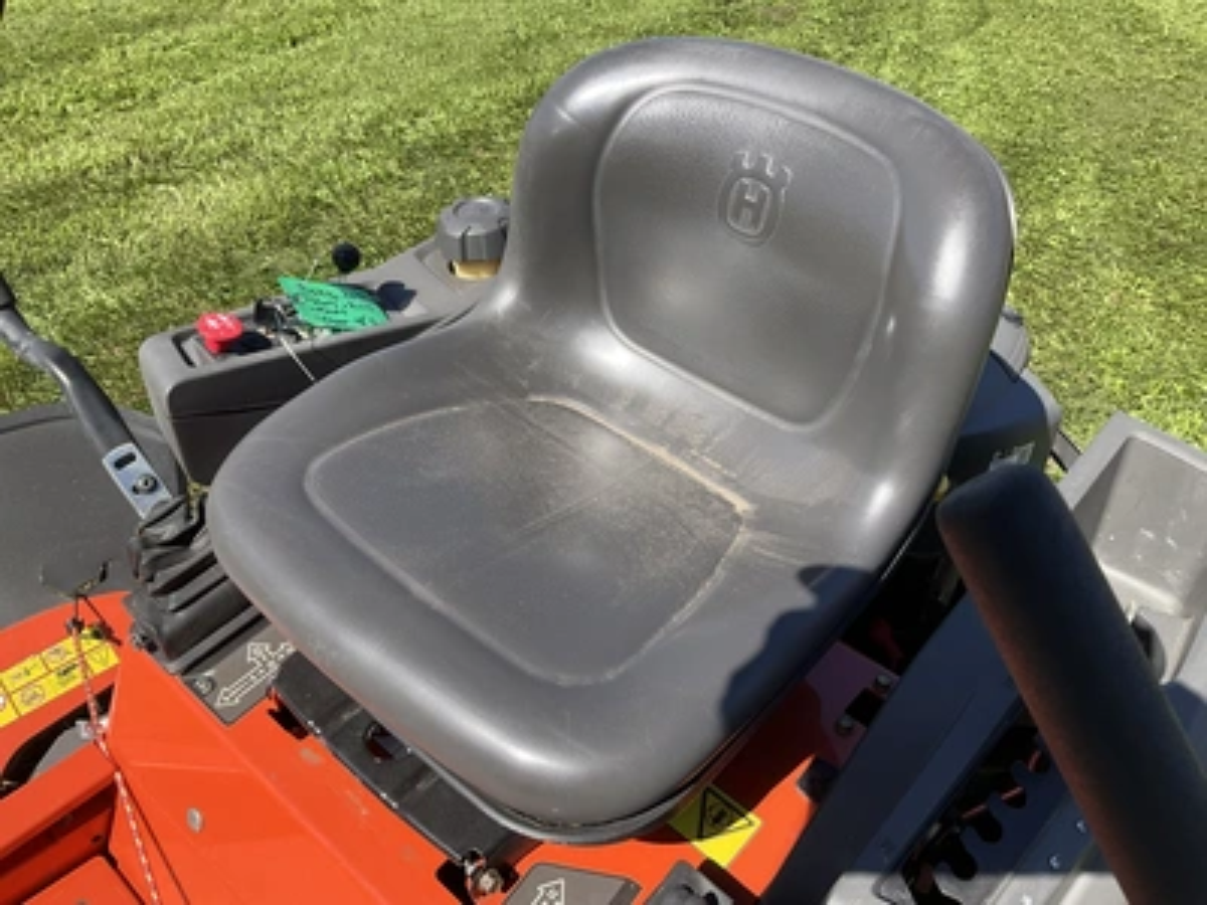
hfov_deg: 61.7
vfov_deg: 48.2
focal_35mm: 29
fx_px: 1011
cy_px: 452
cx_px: 604
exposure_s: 1/1035
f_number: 1.8
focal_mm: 3
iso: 25
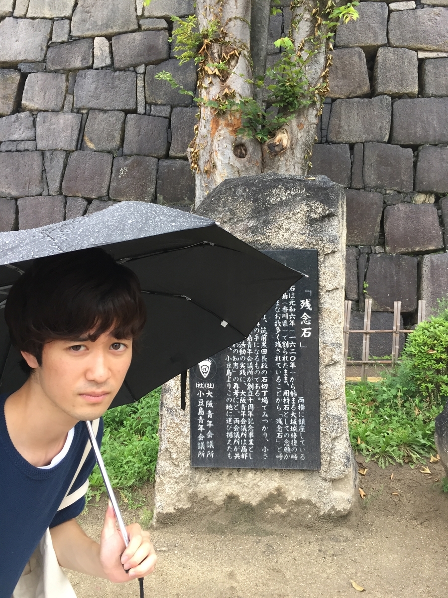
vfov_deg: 61.7
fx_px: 500
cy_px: 299
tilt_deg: -0.1
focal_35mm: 29
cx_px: 224
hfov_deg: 48.2
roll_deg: +2.5
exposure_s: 1/30
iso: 64
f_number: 2.2
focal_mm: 4.15
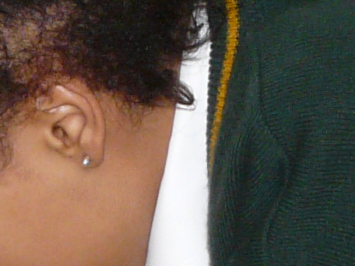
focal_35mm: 494
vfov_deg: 3.0
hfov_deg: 4.0
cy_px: 161
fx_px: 5066
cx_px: -248
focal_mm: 11.4
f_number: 3.2
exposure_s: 1/50
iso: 160
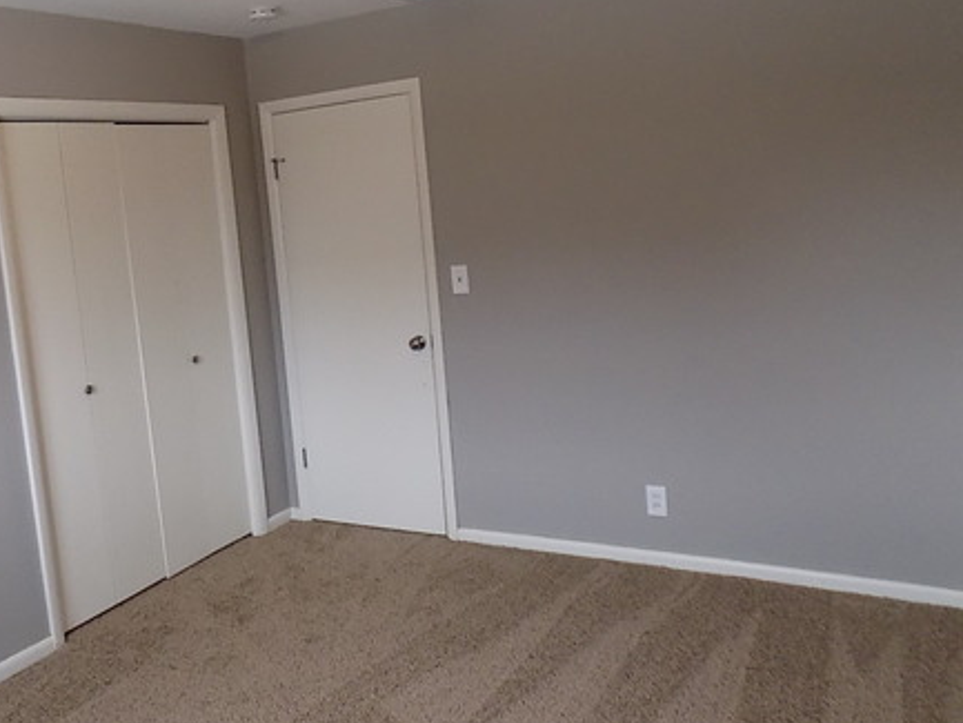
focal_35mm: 34
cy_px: 294
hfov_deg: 53.3
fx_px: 946
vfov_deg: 41.6
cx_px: 360
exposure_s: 1/30
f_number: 3.1
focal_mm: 4
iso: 250
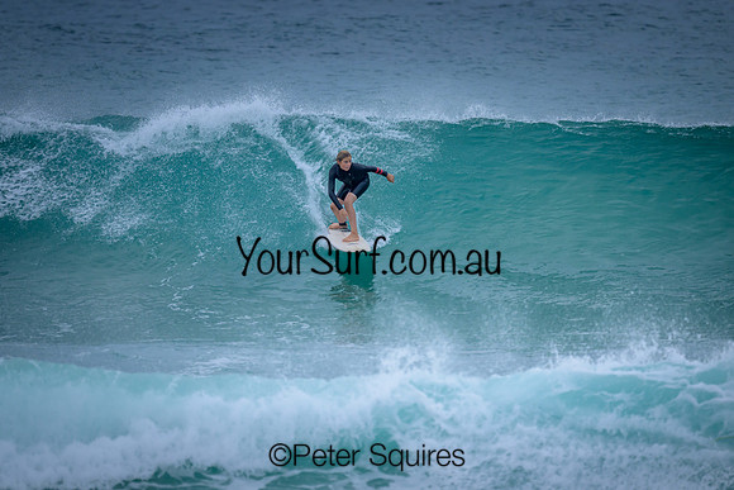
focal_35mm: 800
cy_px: 245
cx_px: 367
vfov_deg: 1.7
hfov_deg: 2.6
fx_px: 16314
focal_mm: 800
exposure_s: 1/2000
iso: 1100
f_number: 6.3
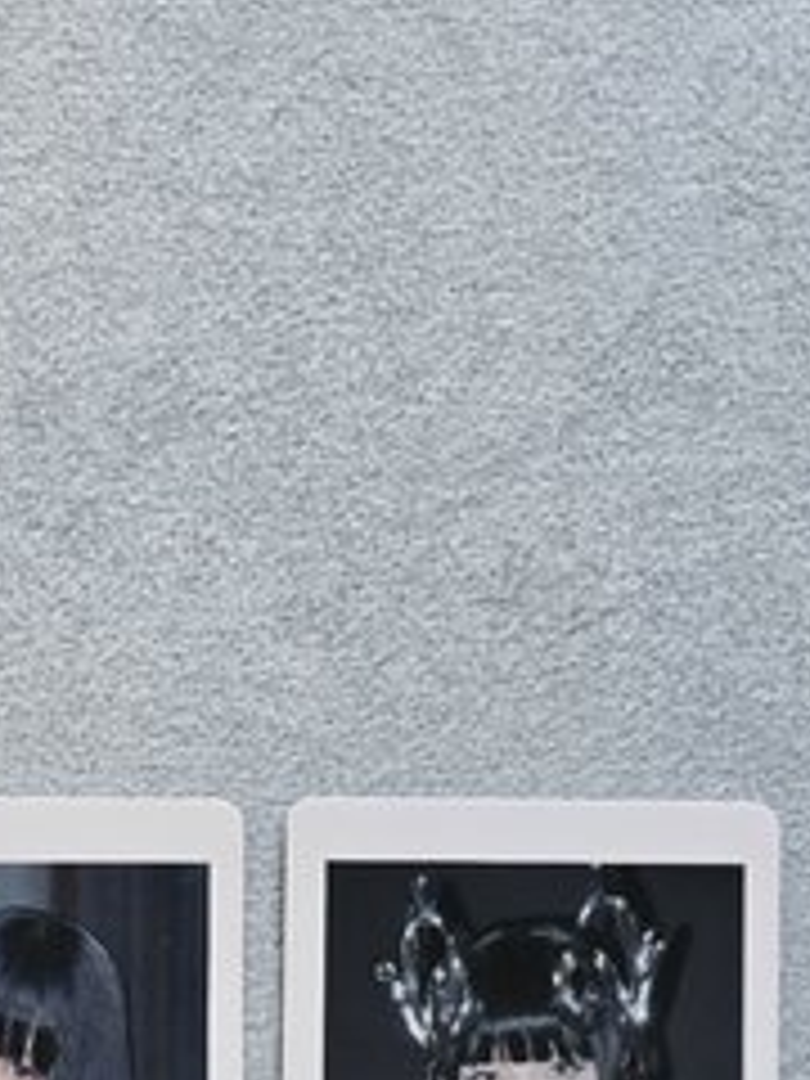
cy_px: 1181
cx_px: -27
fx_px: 1591
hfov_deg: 26.8
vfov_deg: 32.9
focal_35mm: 51
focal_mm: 6.3
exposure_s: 1/120
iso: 200
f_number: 1.7
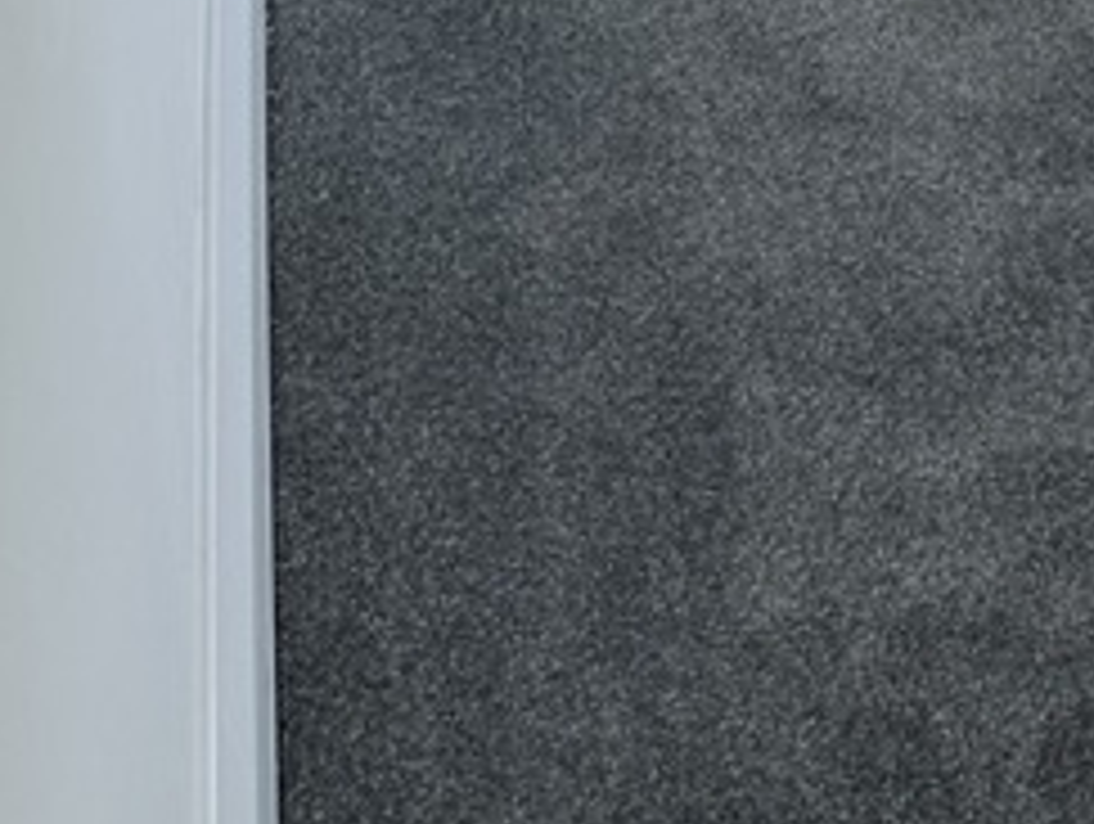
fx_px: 3197
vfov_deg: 11.7
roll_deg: -0.5
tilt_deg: -15.2
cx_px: 1718
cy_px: -1225
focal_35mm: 101
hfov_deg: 17.2
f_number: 1.78
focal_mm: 6.86
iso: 80
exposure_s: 1/1040
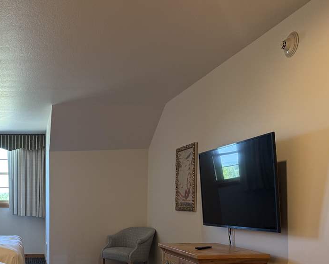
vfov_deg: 33.7
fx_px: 419
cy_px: 219
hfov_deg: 39.7
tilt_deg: -2.4
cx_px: 32
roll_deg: +0.5
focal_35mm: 43
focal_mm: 6.76
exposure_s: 1/60
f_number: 1.78
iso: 125
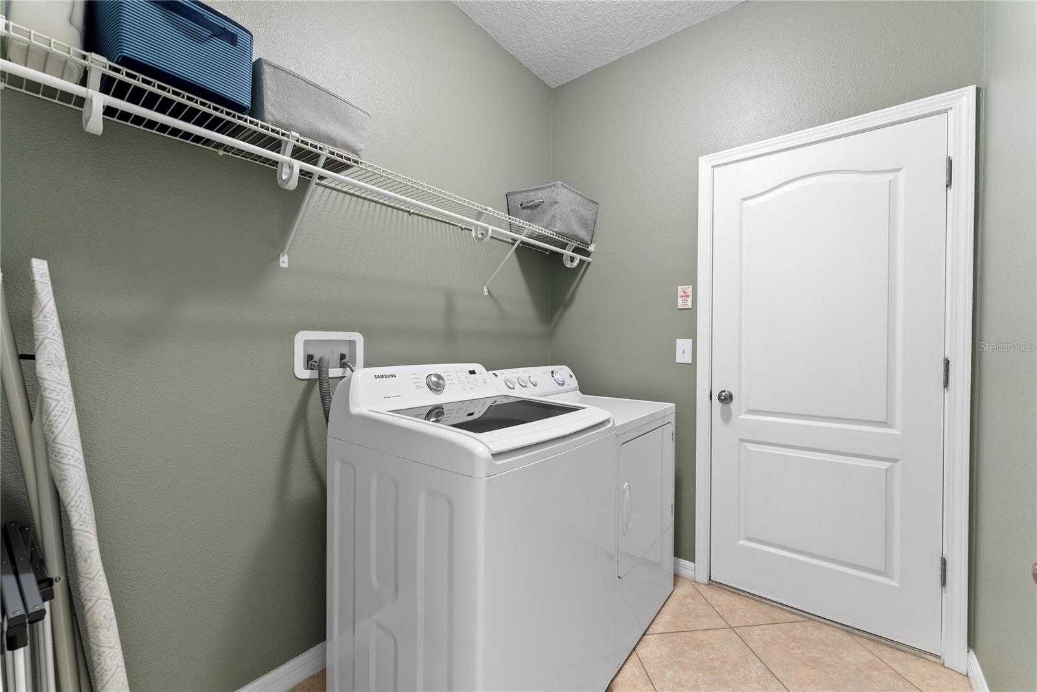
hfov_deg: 104.2
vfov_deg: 81.3
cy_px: 346
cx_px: 518
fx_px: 403
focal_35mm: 14
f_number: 7.1
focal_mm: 14
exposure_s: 1.6
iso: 250
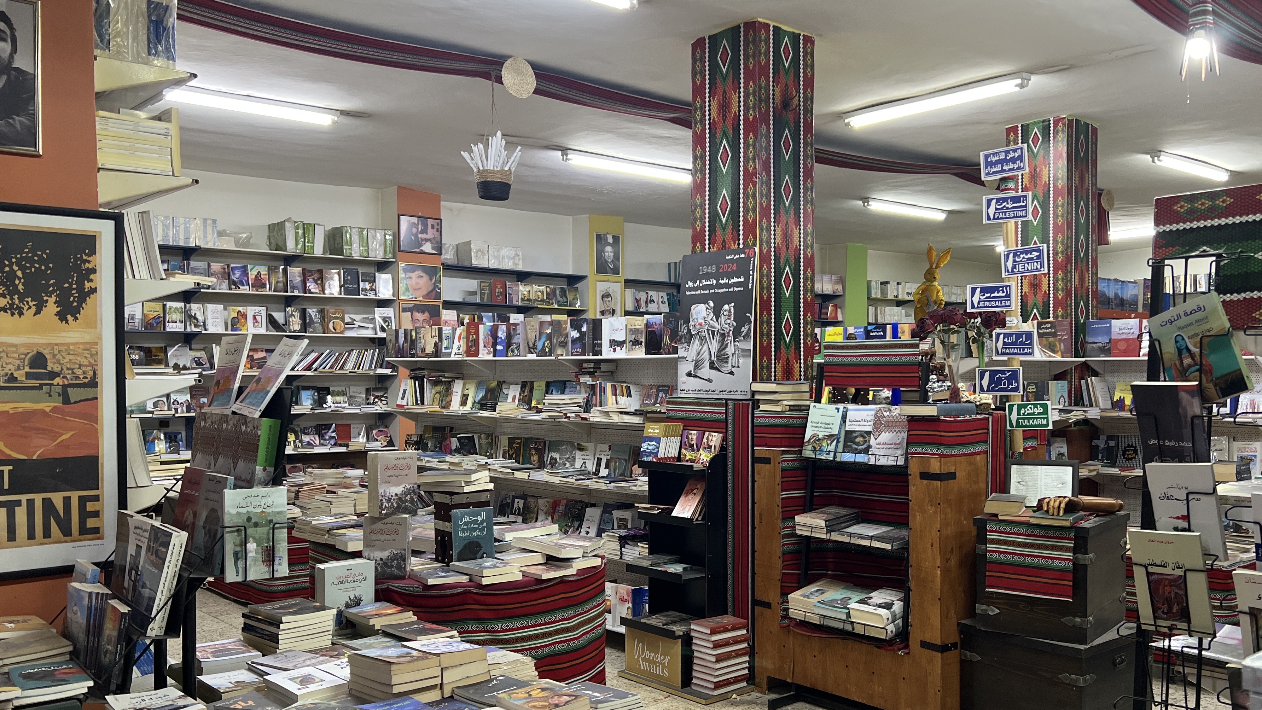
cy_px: 395
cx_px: 681
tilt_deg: -2.5
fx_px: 1071
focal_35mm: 32
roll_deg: +0.0
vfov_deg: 36.6
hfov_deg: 60.9
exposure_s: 1/50
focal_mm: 5.7
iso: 160
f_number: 1.5
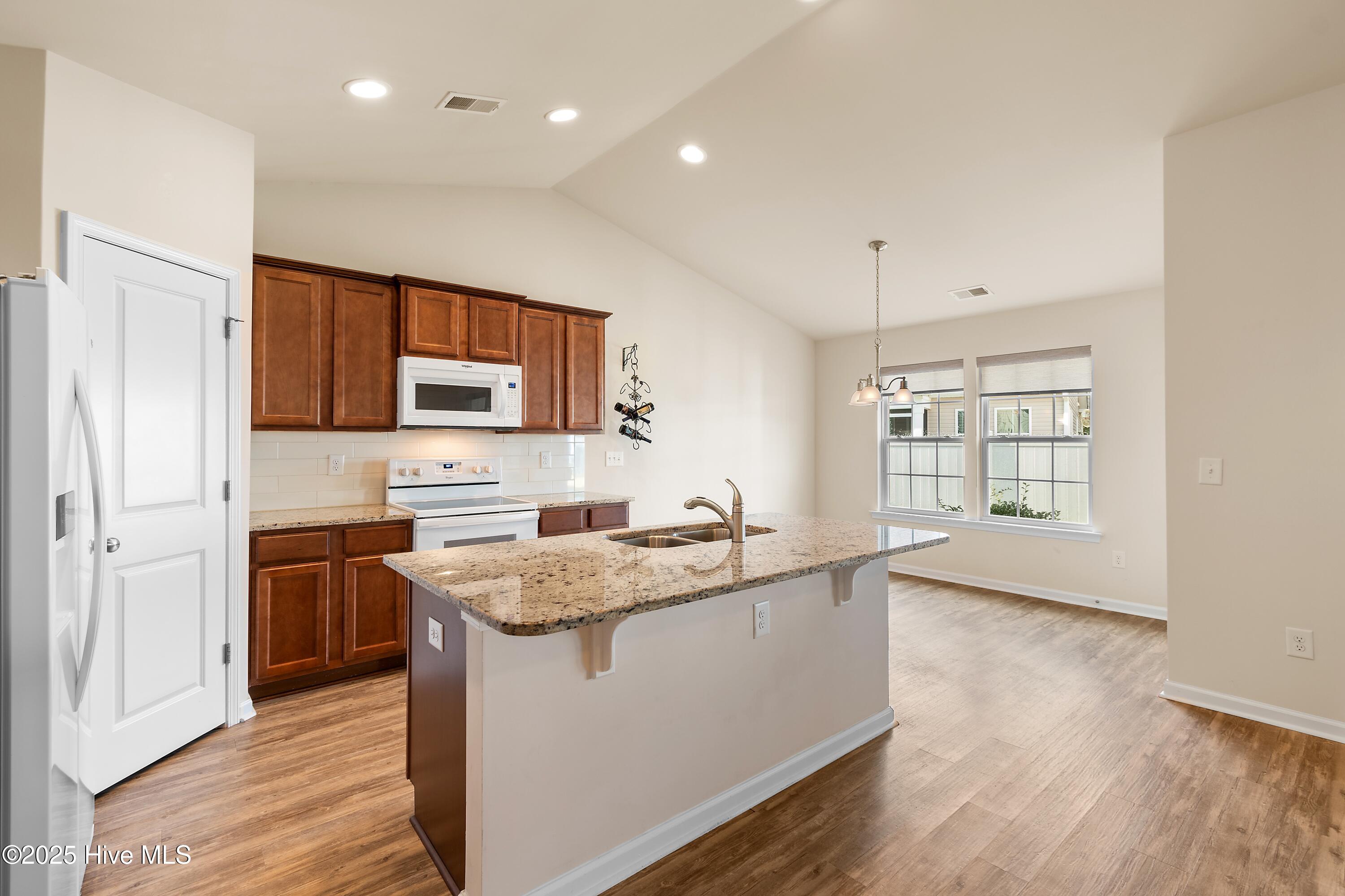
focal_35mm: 15
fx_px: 560
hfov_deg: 100.4
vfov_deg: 77.3
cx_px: 672
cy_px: 448
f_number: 8
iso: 100
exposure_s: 1/2
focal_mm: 10
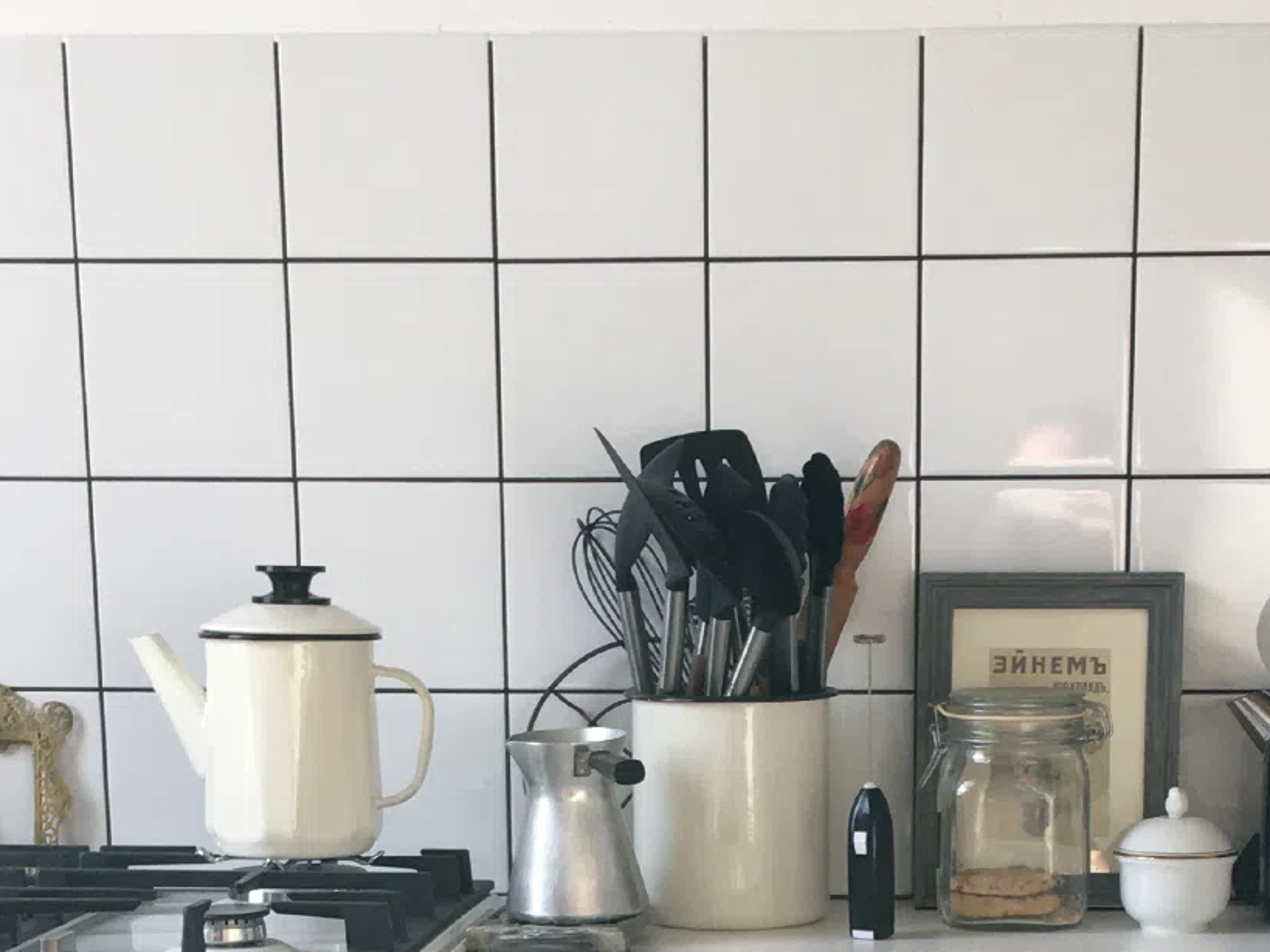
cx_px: 791
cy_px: 1186
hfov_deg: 23.0
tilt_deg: -12.0
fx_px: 3118
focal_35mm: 85
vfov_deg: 16.5
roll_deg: +0.0
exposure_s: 1/100
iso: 40
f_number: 2.2
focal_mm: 4.15
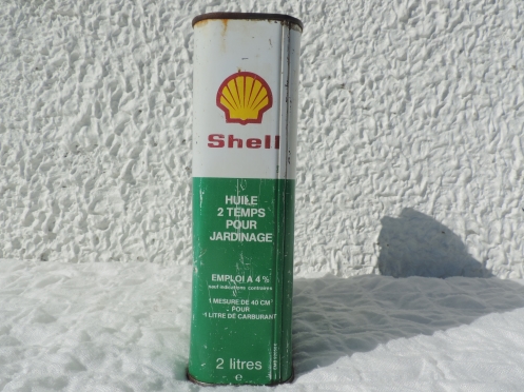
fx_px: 439
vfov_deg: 48.2
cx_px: 252
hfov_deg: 61.7
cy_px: 199
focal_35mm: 29
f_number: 4.7
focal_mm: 4.3
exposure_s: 1/1250
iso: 80
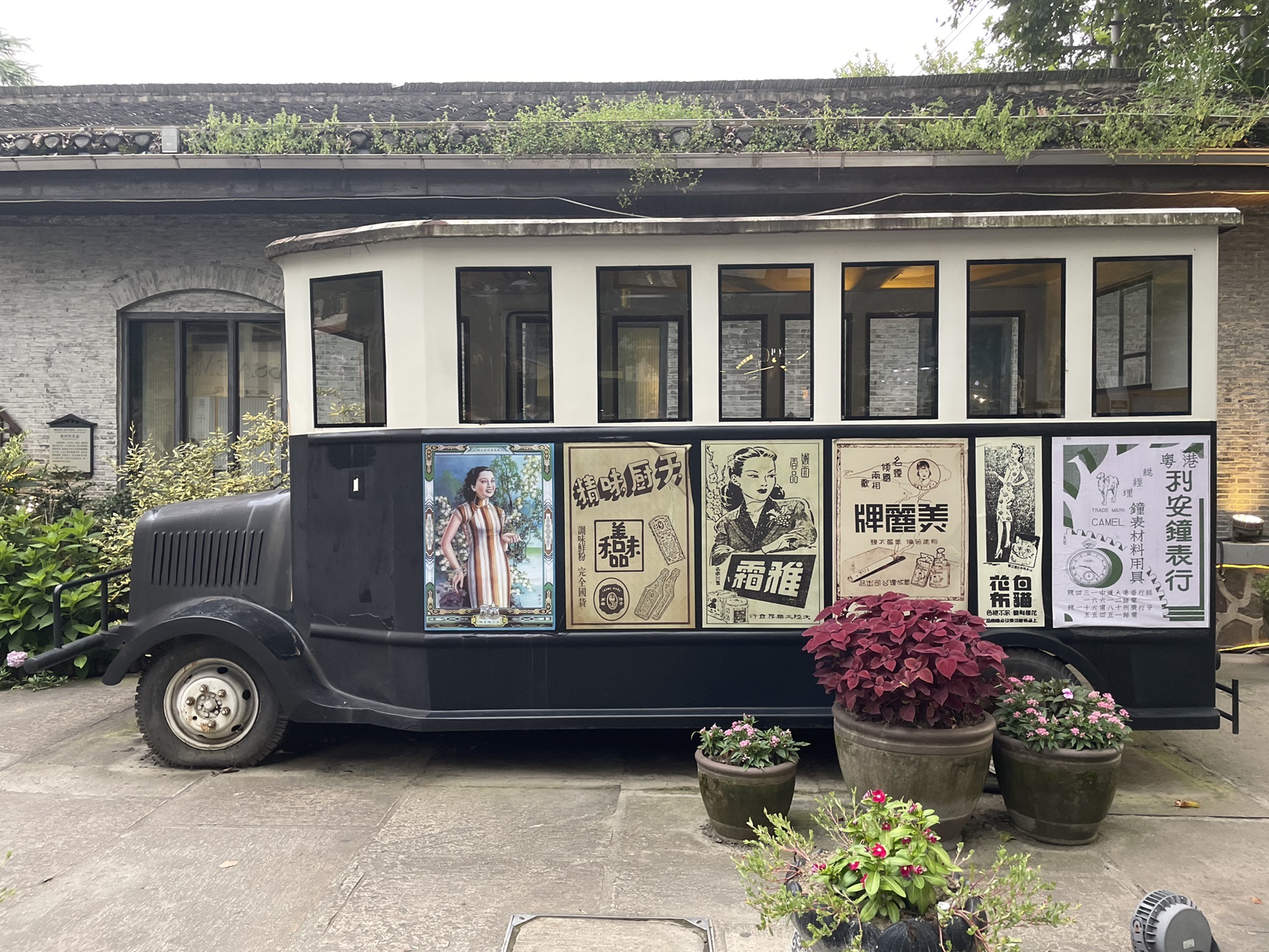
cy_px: 476
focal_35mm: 26
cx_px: 634
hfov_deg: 67.3
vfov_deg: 53.1
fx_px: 953
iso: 125
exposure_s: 1/117
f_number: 1.6
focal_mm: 4.2
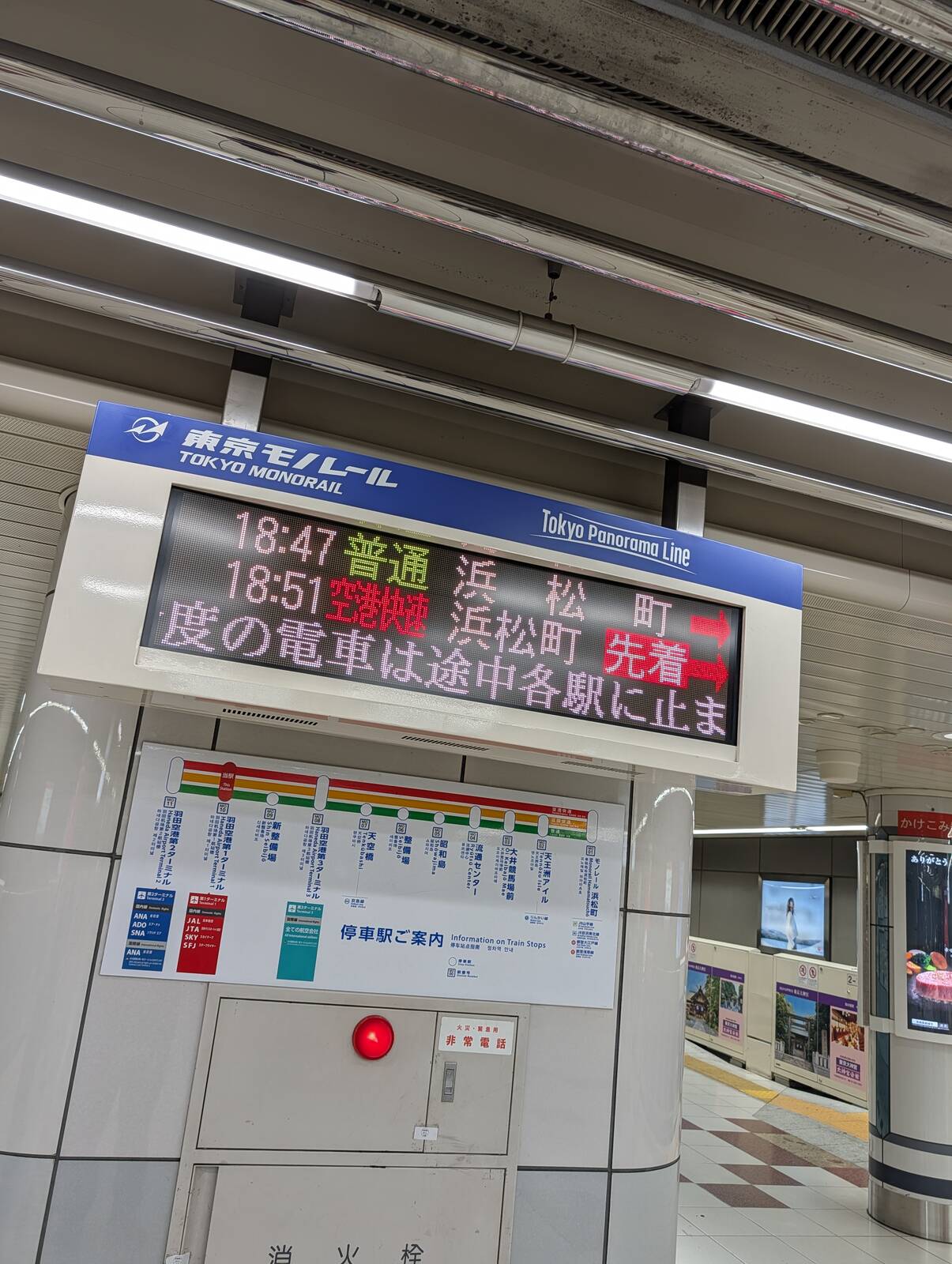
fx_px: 878
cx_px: 476
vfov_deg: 71.5
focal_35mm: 24
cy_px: 632
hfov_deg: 56.9
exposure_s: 1/40
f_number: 1.68
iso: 19
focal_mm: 6.9
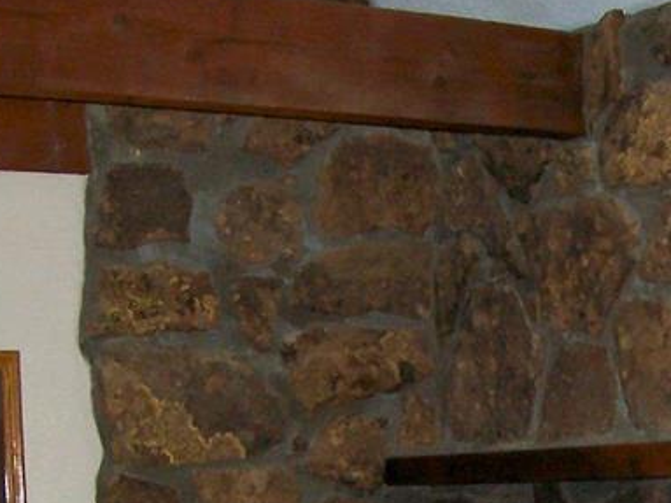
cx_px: 590
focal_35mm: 91
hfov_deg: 21.1
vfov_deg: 15.8
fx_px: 1763
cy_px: 540
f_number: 2.7
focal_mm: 5.6
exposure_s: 1/60
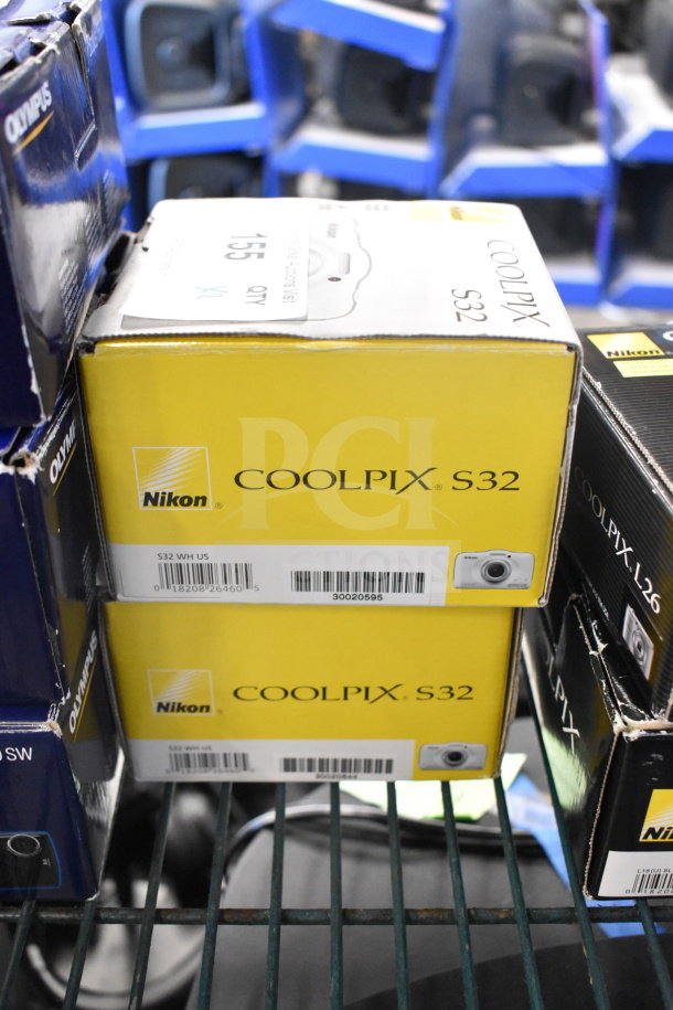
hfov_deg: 36.9
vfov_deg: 53.1
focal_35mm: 36
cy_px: 505
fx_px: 1009
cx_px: 336
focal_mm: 24
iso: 5000
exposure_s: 1/40
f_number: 4
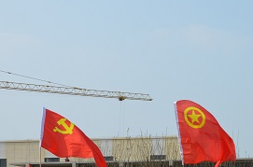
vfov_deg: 16.1
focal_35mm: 83
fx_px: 582
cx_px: 235
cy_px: 160
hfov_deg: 23.7
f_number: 9
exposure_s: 1/320
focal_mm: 25
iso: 100
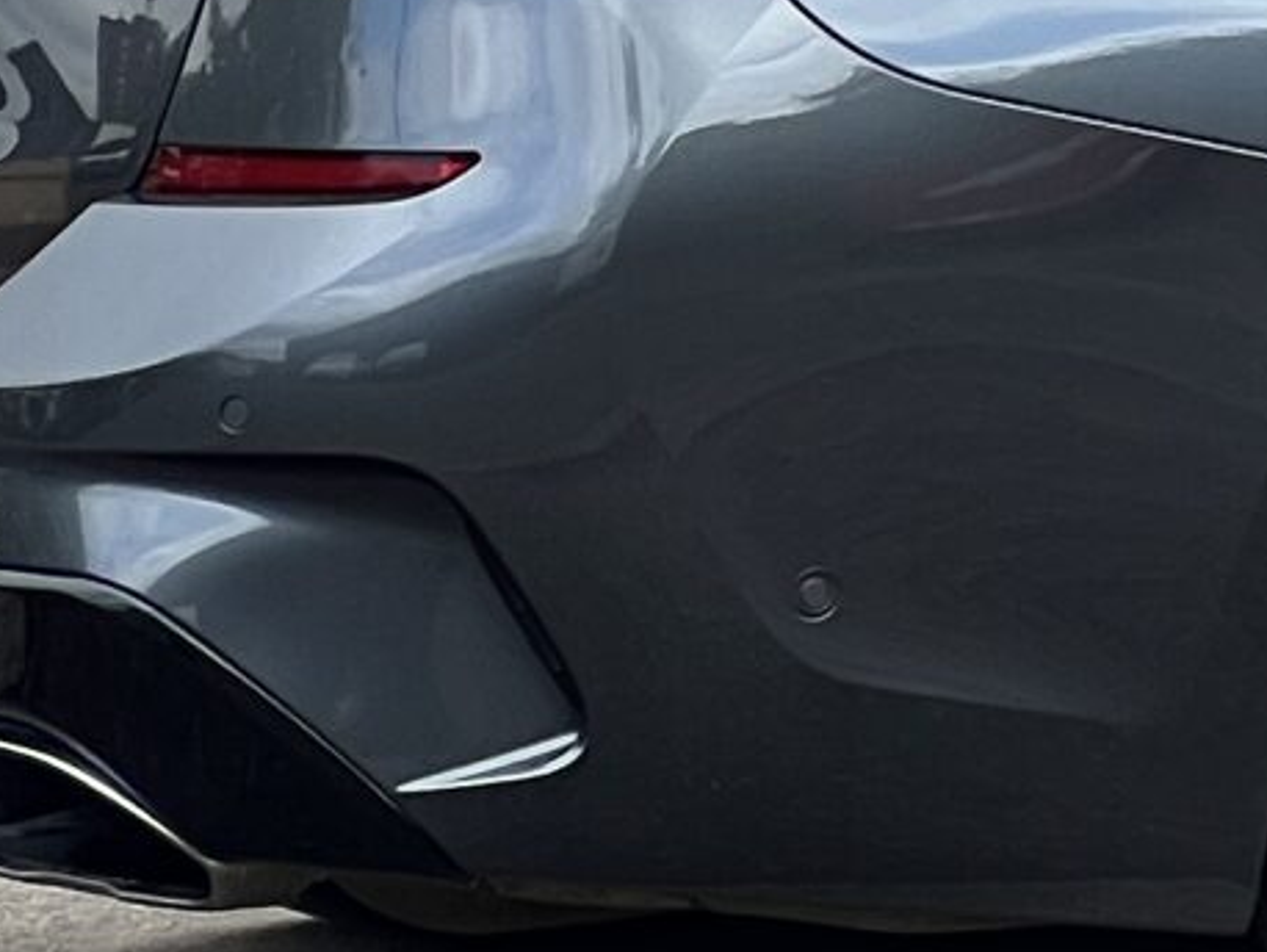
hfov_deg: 4.5
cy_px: -1326
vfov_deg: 3.4
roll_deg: +0.3
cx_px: 2592
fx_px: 15747
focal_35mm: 430
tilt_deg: +3.0
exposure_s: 1/204
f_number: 2.8
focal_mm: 9
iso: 32
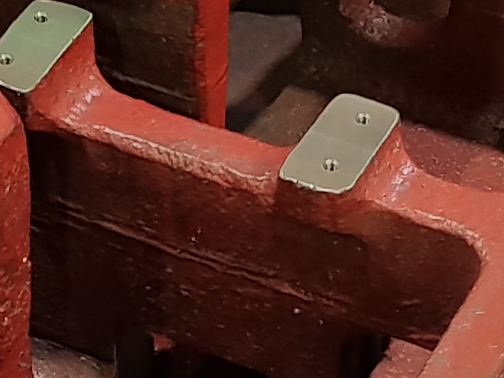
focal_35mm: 159
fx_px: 2315
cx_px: 46
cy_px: 642
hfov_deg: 12.3
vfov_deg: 9.0
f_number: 1.7
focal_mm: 4.2
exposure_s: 1/33
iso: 200
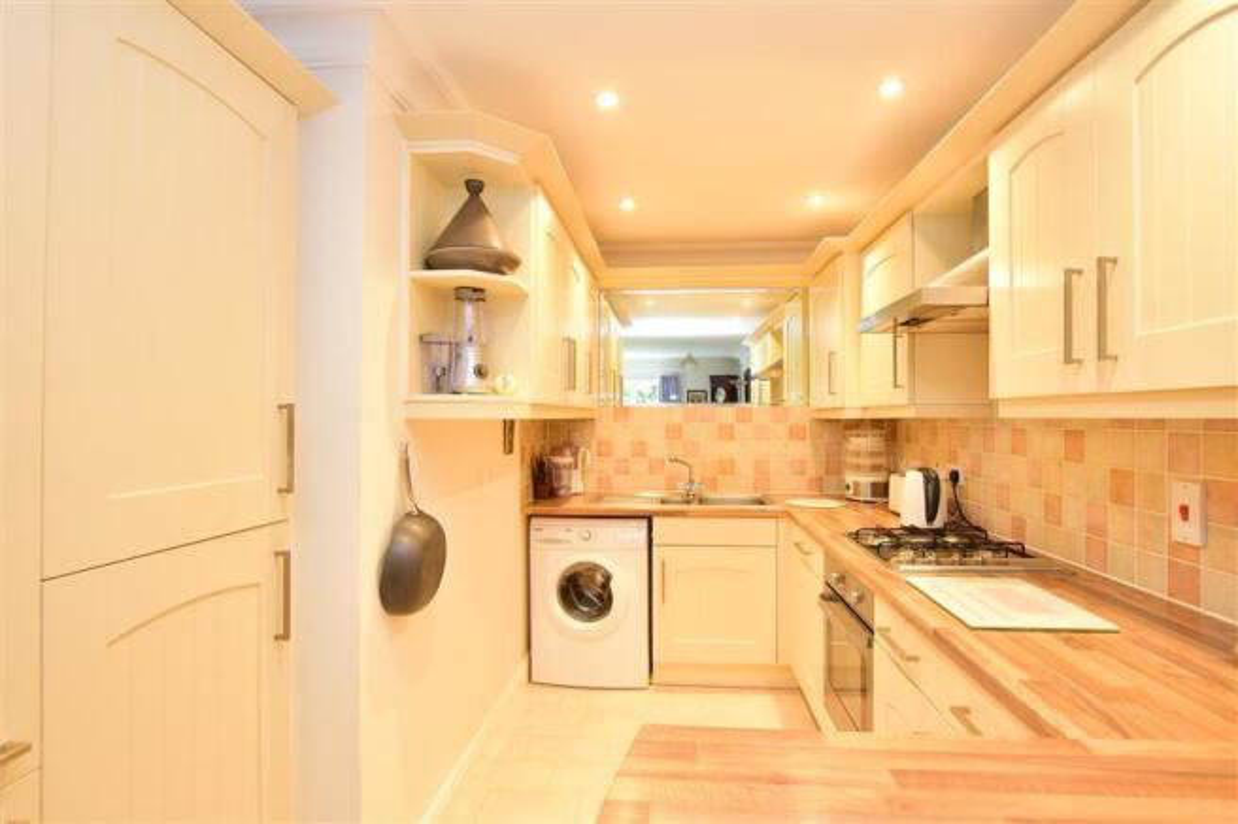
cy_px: 412
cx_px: 619
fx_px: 619
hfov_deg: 90.0
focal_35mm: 18
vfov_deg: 67.4
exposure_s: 1/10
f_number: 10
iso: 400
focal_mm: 12
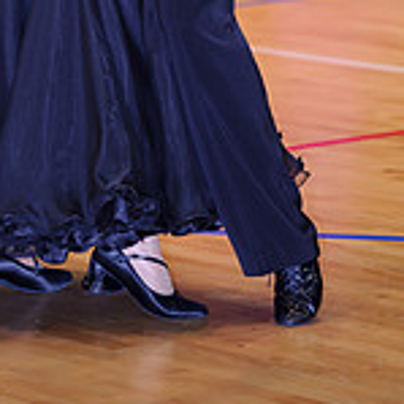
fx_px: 4054
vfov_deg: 5.7
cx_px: 94
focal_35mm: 307
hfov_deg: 5.7
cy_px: -179
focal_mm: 120
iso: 800
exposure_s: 1/250
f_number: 2.8
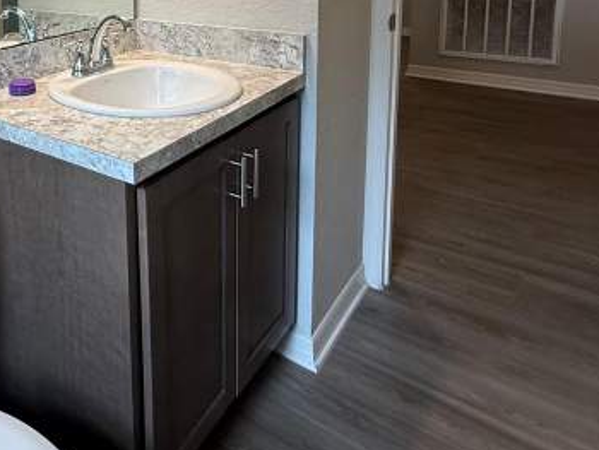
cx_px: 63
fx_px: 554
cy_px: 15
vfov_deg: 39.7
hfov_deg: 50.6
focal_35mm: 32
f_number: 2.2
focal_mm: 2.22
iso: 100
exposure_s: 1/120
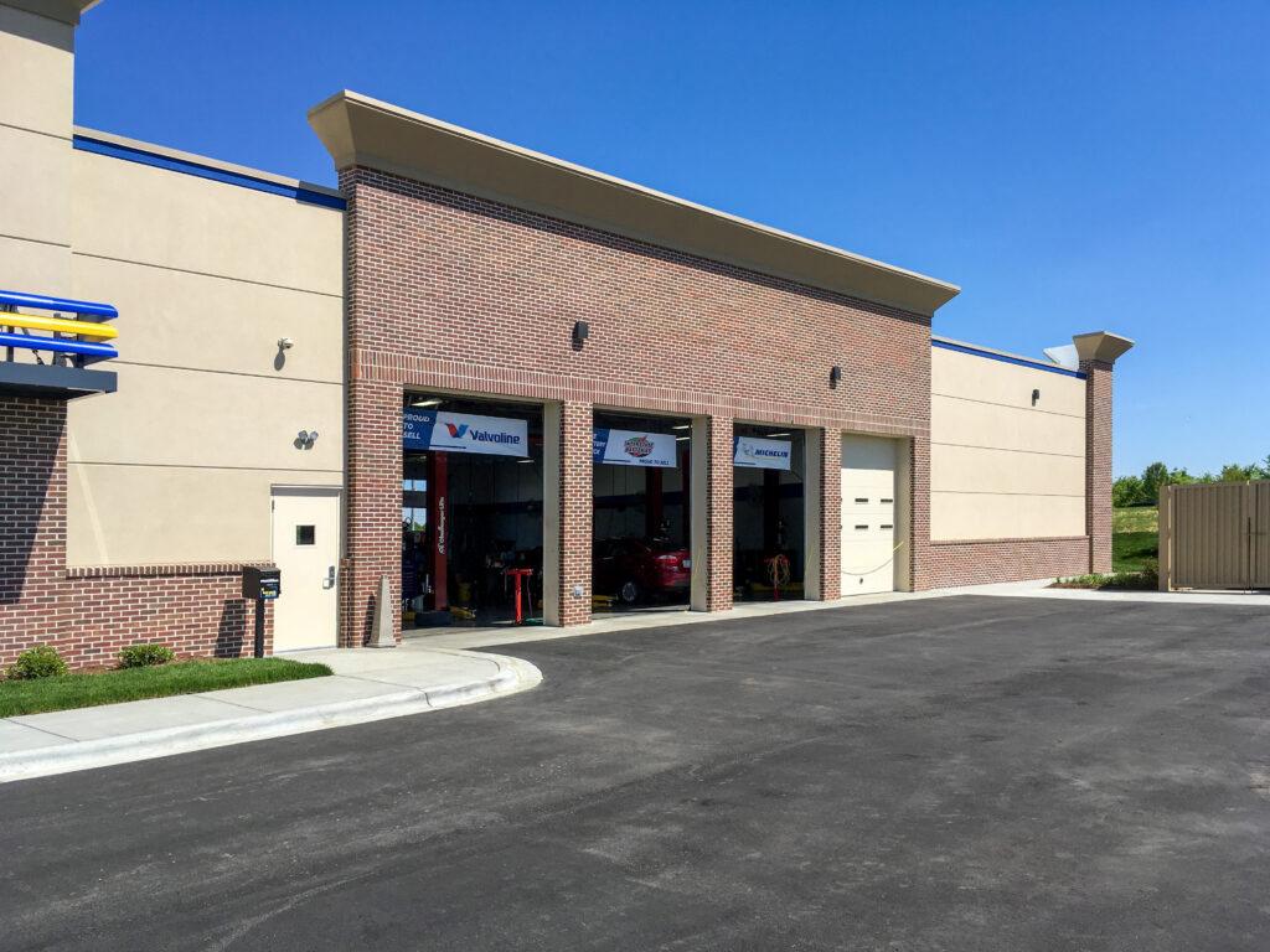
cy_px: 476
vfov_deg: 48.2
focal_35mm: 29
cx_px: 635
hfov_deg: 61.7
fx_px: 1064
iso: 25
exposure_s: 1/2000
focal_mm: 4.15
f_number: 2.2
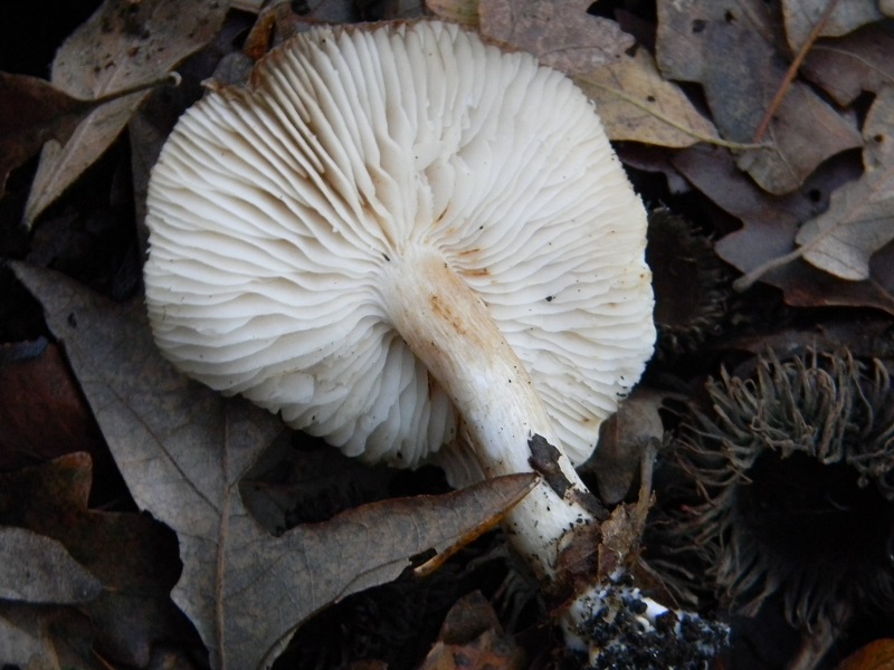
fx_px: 2144
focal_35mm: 83
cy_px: 335
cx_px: 447
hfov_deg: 23.6
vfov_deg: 17.8
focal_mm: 15.1
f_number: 4.5
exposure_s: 1/12.6
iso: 400
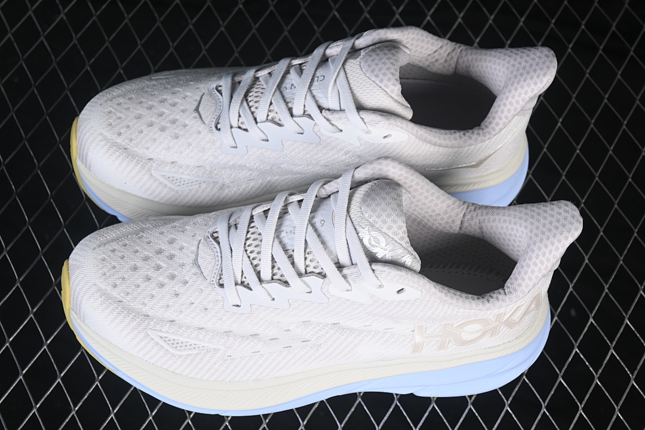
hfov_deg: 27.0
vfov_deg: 18.2
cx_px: 322
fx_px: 1344
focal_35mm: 75
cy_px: 215
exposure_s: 1/80
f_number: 7.1
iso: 160
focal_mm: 50
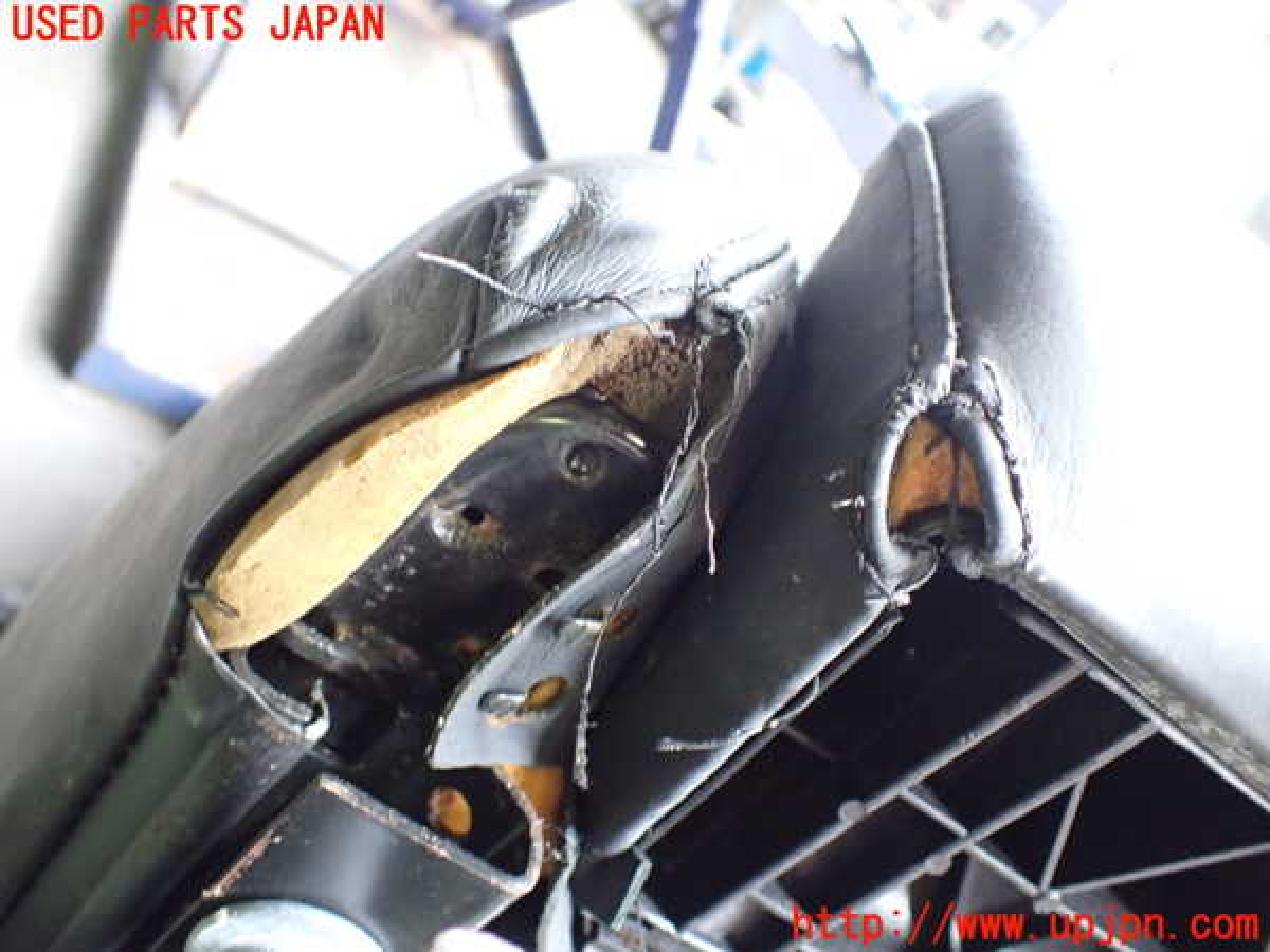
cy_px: 476
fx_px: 1101
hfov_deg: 60.0
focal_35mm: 30
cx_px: 635
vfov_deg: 46.8
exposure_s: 1/60
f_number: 2.3
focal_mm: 5.4
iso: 800
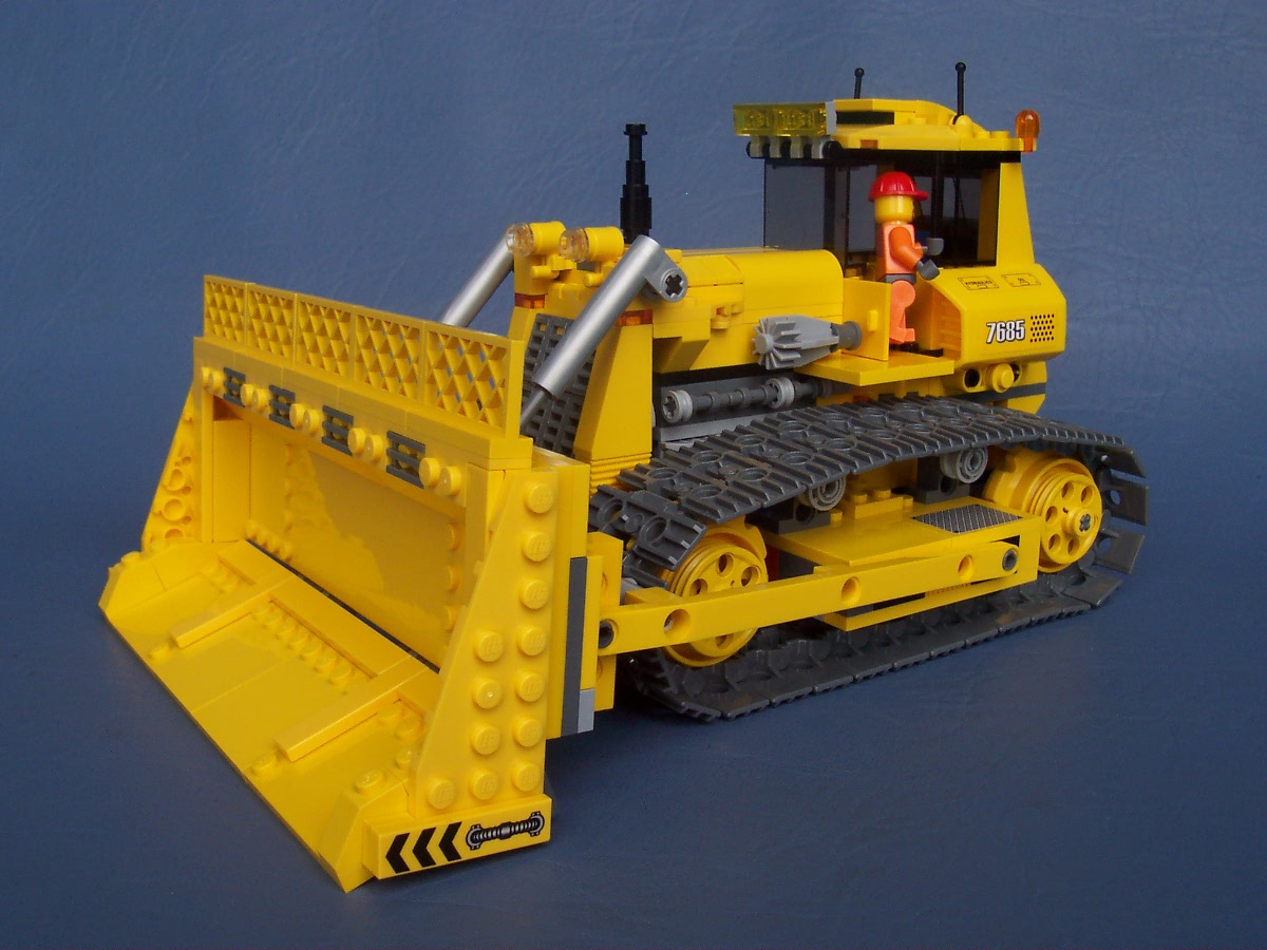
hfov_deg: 50.1
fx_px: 1354
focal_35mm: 37
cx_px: 634
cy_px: 475
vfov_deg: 38.7
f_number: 5.6
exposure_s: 1/180
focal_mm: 5.6
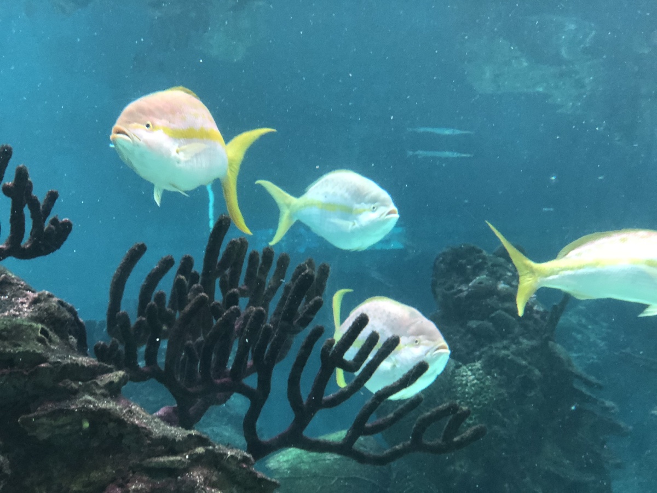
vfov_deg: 25.7
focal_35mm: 57
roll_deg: -0.9
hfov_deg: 33.8
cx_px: 328
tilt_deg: +6.6
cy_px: 246
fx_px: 1082
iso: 400
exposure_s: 1/60
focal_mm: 6.6
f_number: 2.8
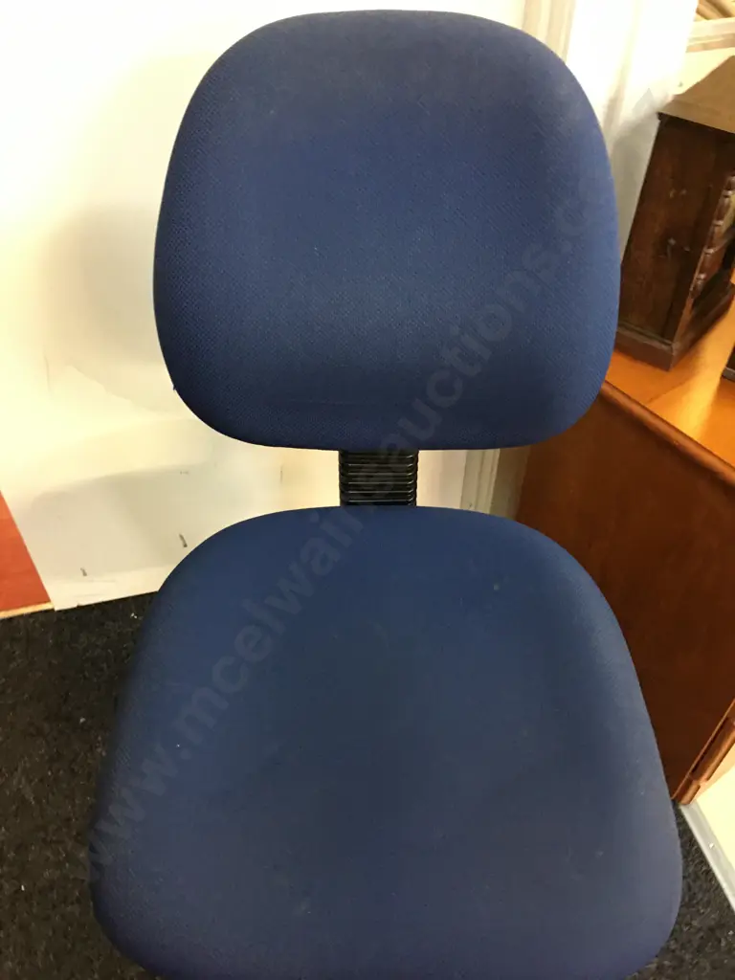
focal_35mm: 29
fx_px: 821
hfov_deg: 48.2
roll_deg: -1.1
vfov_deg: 61.7
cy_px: 490
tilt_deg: -44.3
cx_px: 368
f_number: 2.2
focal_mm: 4.15
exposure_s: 1/10
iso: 80
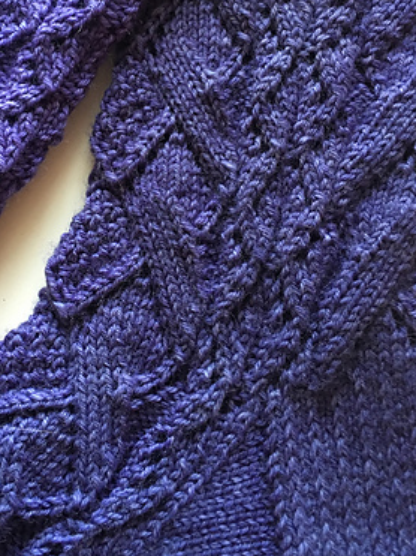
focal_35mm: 50
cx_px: 102
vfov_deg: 37.4
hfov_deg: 28.6
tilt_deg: -77.0
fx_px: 802
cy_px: 151
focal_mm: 4.15
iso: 160
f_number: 2.2
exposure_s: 1/30
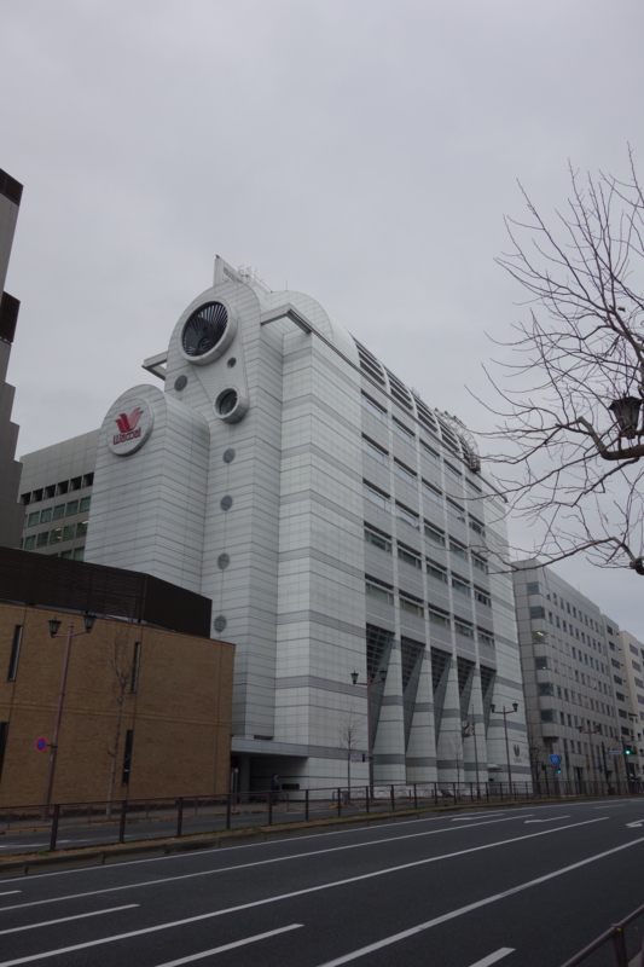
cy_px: 484
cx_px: 322
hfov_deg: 46.4
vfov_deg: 65.5
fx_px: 752
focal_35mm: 28
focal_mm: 10.4
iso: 160
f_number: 5.6
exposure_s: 1/125
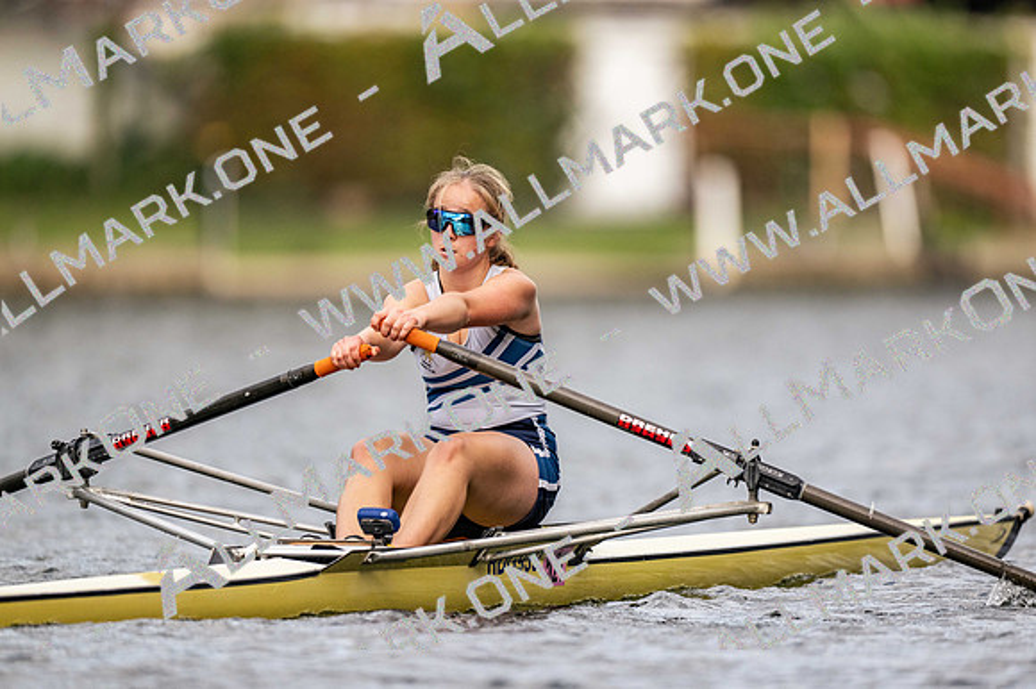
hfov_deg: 3.4
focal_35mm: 600
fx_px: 17260
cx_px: 518
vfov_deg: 2.3
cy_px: 344
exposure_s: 1/2500
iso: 800
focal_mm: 600
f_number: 4
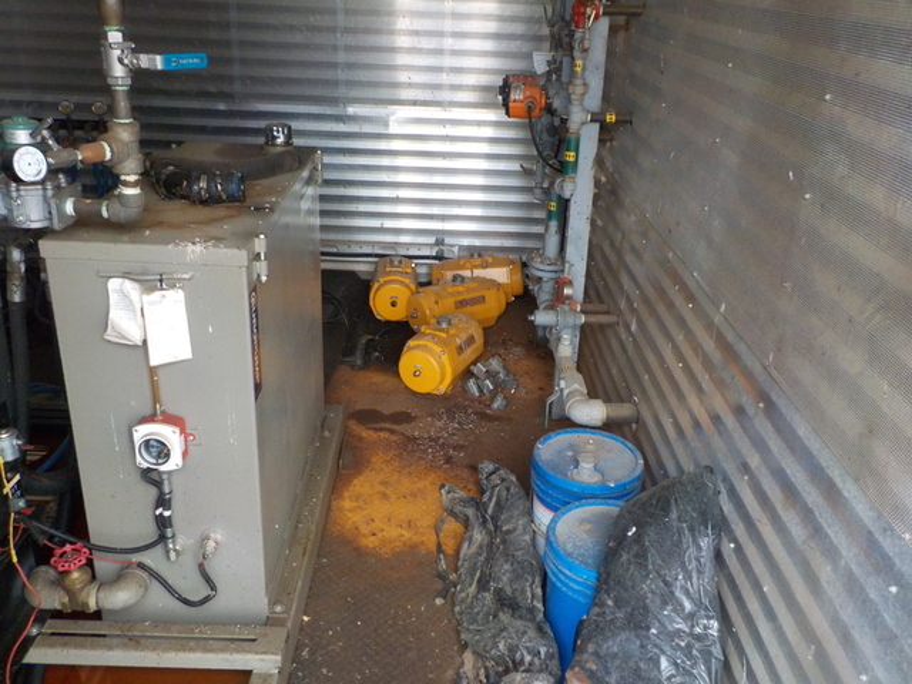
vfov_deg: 46.8
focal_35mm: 30
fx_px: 790
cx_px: 456
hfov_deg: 60.0
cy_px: 342
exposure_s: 1/30
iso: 320
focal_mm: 4.1
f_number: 3.3
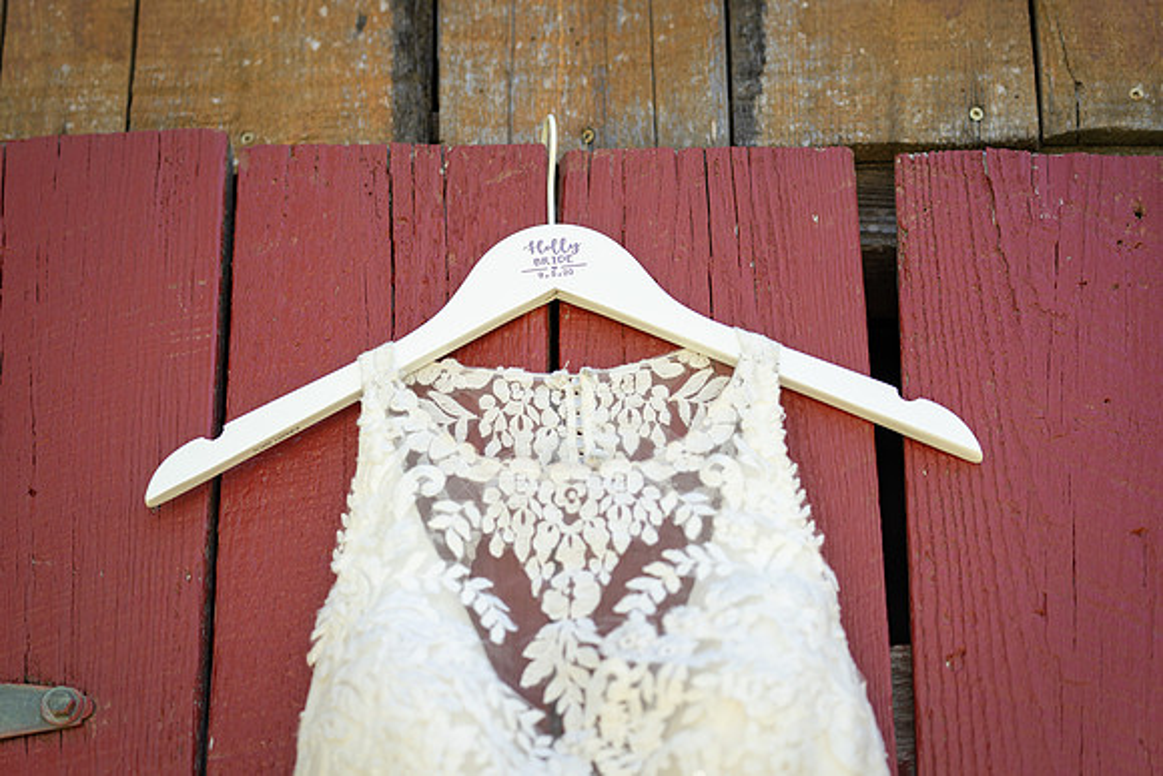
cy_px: 388
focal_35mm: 77
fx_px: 2497
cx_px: 581
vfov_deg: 17.7
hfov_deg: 26.2
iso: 100
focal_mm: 76
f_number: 2.8
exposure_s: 1/320
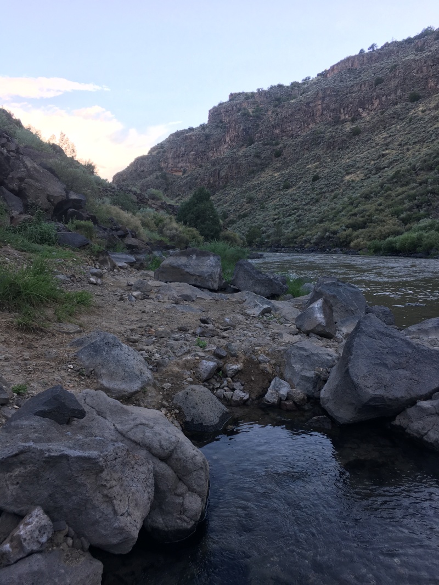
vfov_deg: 61.6
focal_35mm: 29
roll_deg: +0.1
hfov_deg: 48.2
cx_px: 220
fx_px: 490
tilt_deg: -5.5
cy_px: 292
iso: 32
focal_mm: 4.15
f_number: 2.2
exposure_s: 1/120
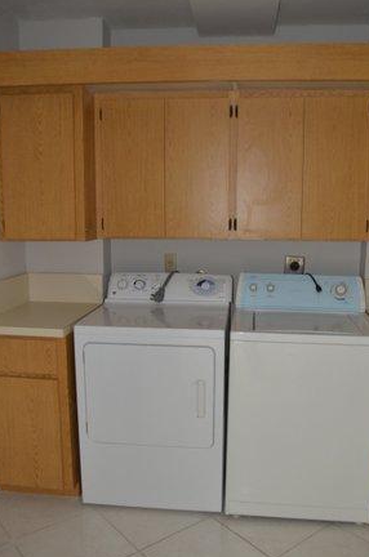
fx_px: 463
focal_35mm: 30
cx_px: 197
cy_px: 284
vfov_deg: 62.0
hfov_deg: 43.4
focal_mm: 18
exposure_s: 1/60
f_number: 3.5
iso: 800
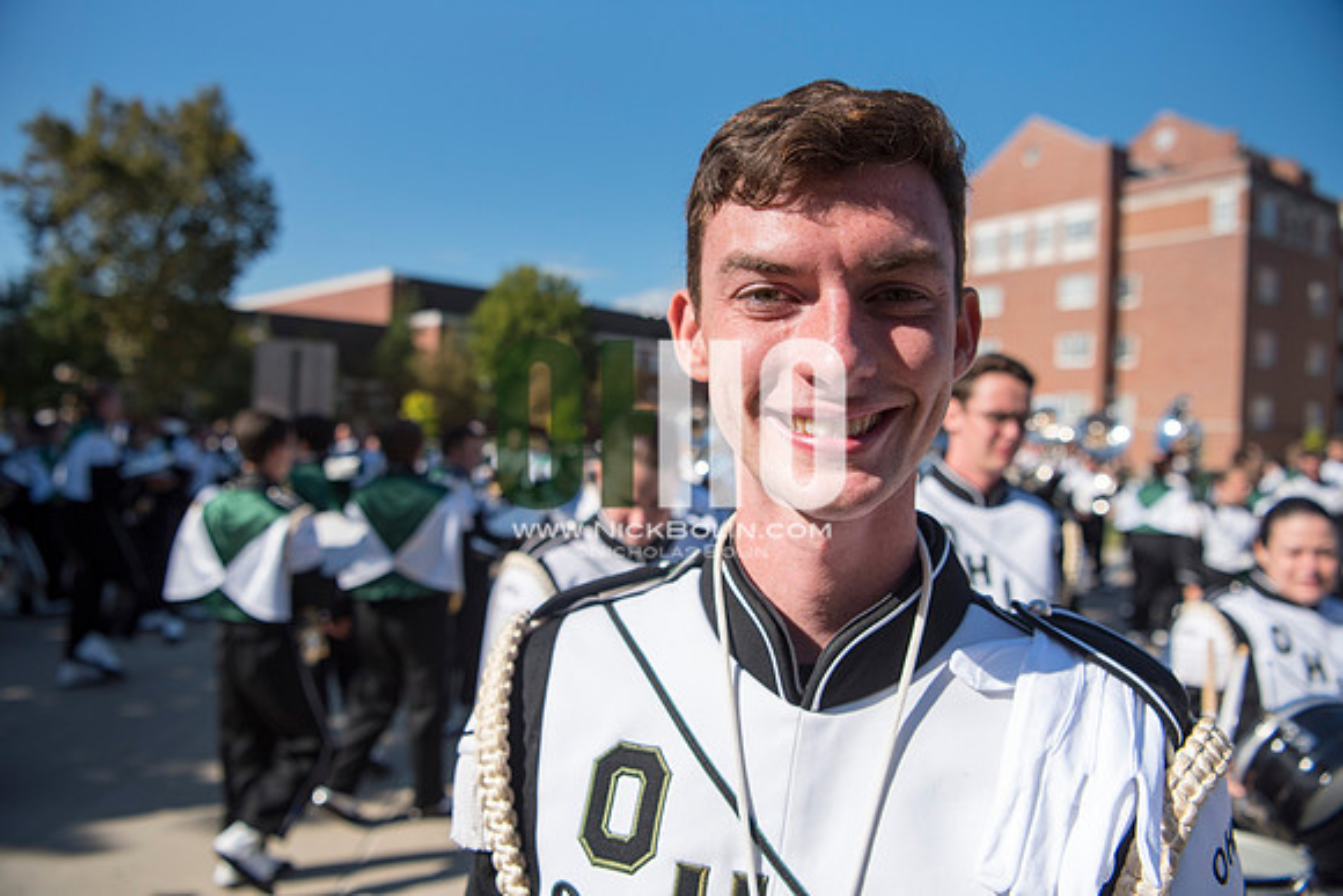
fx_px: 896
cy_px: 448
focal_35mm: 24
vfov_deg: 53.2
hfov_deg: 73.7
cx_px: 672
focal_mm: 24
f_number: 3.5
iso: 320
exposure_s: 1/4000
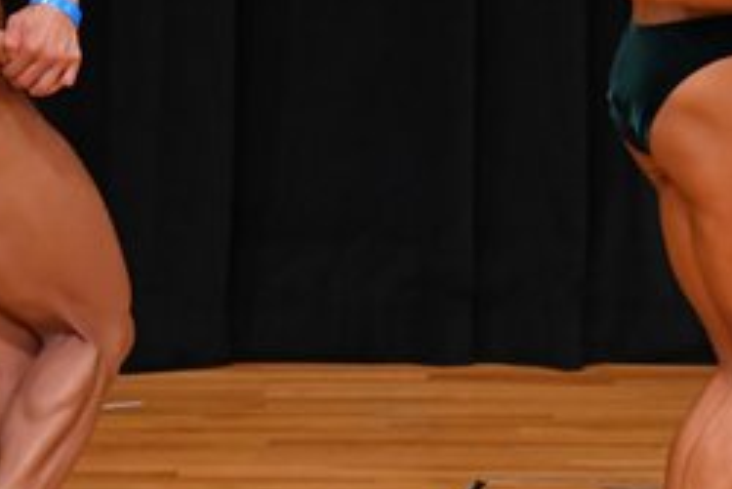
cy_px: 114
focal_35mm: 836
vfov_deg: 1.6
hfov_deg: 2.5
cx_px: 10
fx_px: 17008
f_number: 5.6
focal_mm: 180
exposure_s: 1/400
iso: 3200
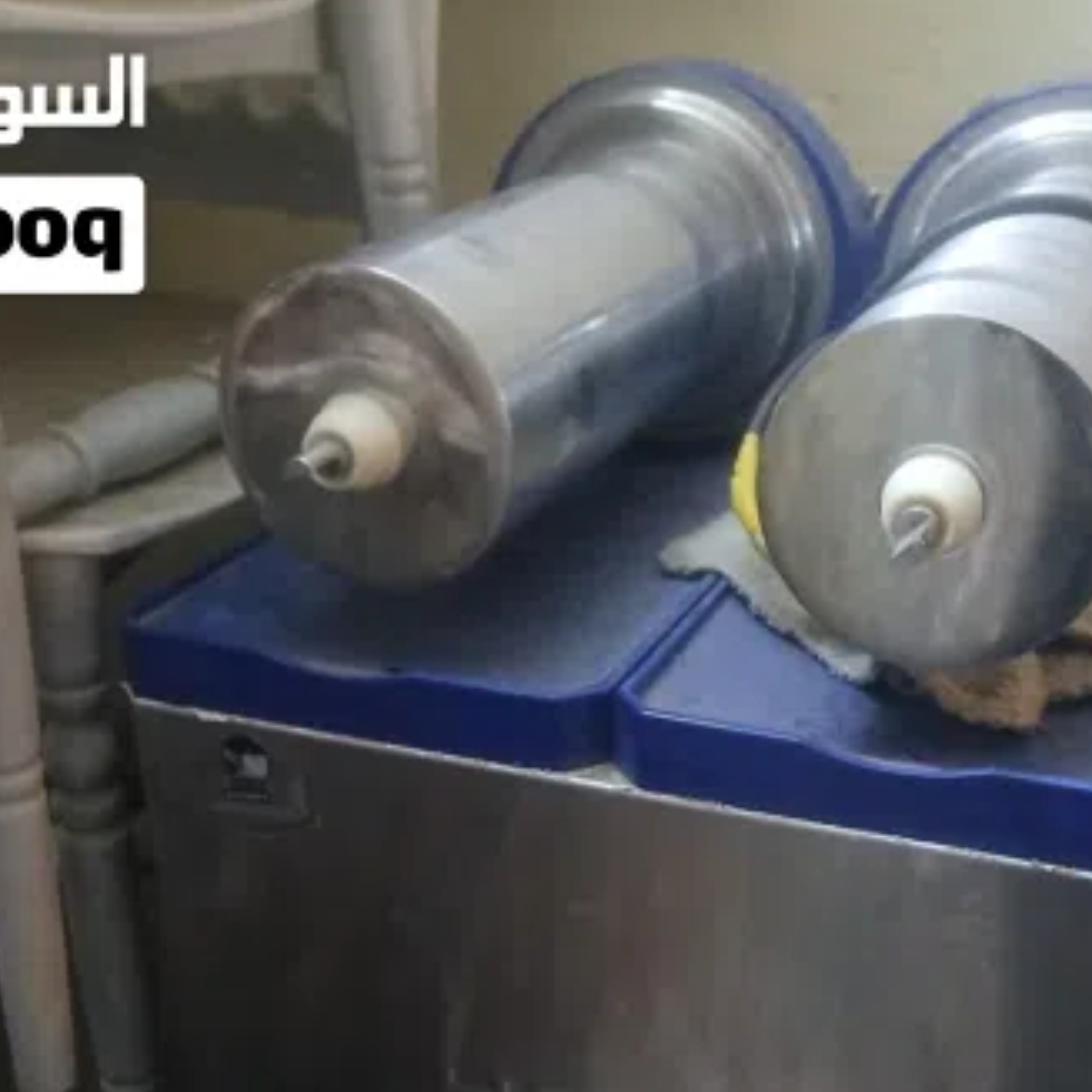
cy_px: 775
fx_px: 1606
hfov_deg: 37.4
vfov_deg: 36.9
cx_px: 648
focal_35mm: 45
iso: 1250
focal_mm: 3.98
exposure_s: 1/16.7
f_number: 1.8
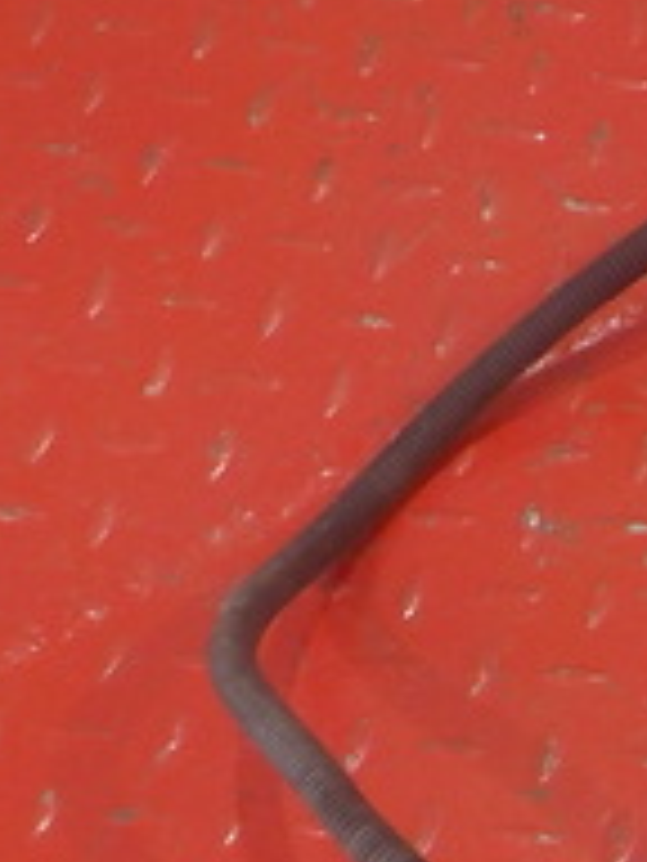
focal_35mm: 100
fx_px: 2492
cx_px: 1182
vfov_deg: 18.8
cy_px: 970
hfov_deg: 13.3
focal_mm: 4.1
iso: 140
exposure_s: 1/30
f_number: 3.3
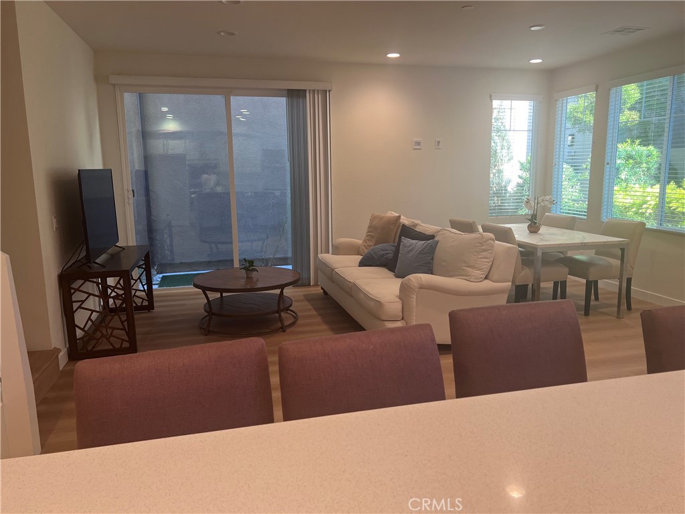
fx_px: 515
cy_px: 257
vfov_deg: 53.1
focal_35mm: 26
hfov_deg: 67.3
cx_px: 342
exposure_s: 1/120
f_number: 1.5
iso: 80
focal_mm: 5.7
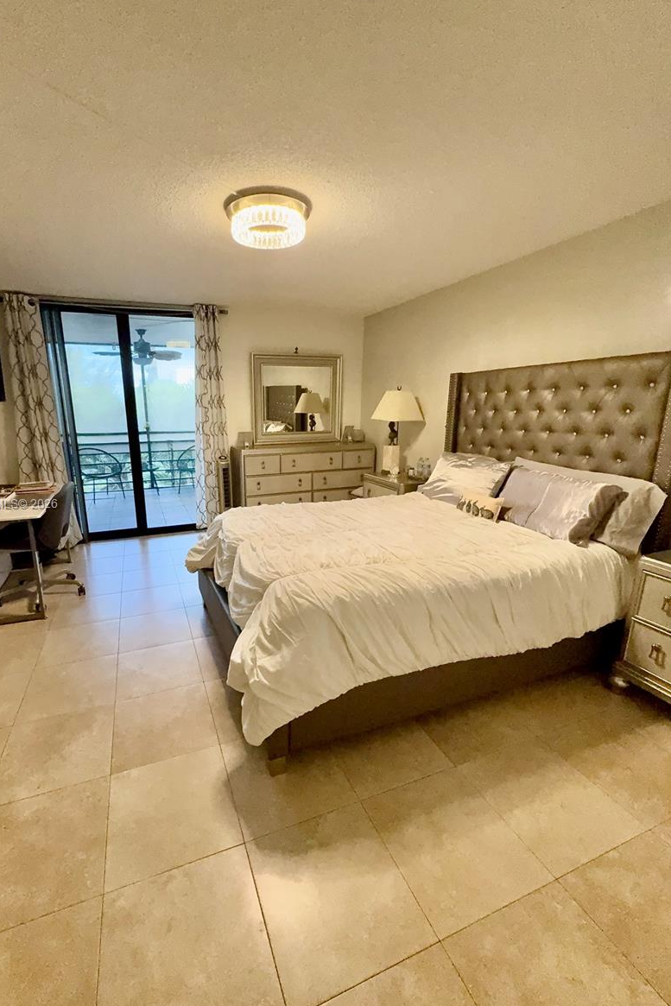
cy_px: 505
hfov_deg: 76.9
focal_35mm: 15
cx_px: 287
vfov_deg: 100.4
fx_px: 419
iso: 400
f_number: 2.2
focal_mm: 2.22
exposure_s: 1/120
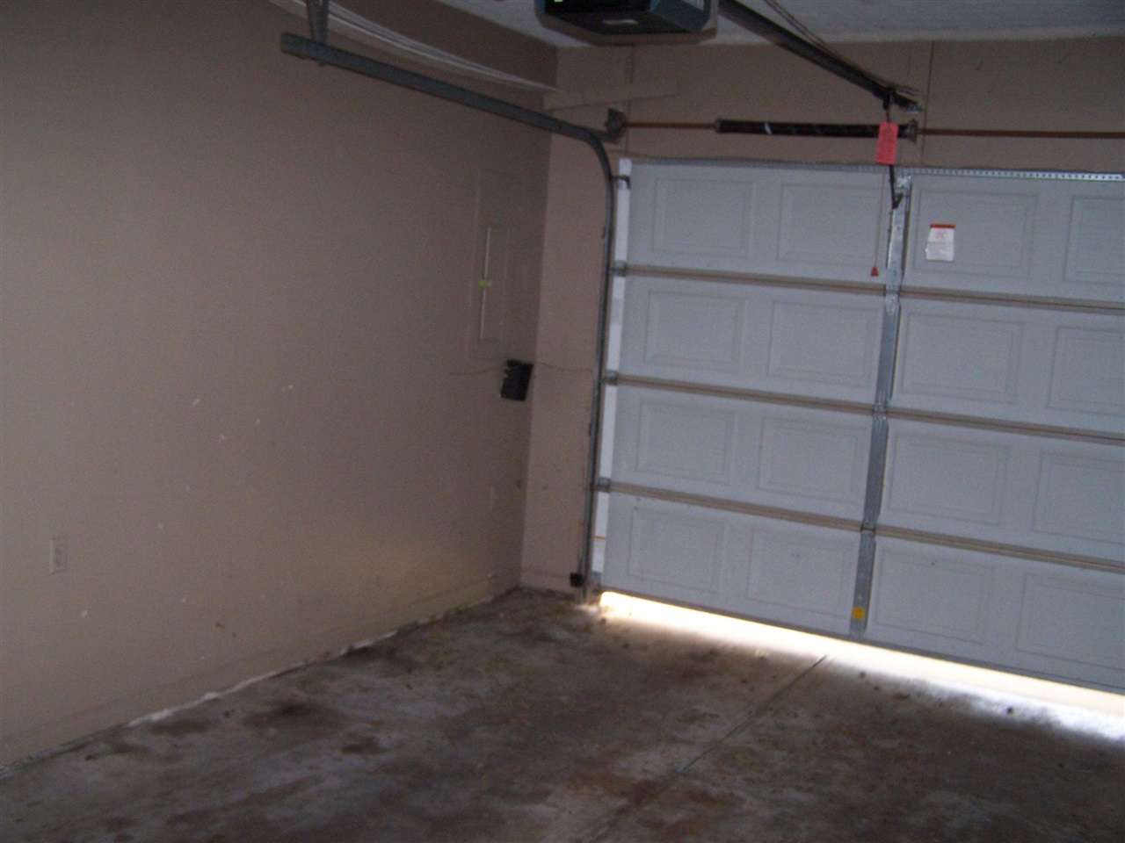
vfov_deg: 37.7
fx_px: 1235
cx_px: 562
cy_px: 422
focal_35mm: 38
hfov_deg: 49.0
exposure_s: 1/60
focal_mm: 6.3
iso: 140
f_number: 2.8
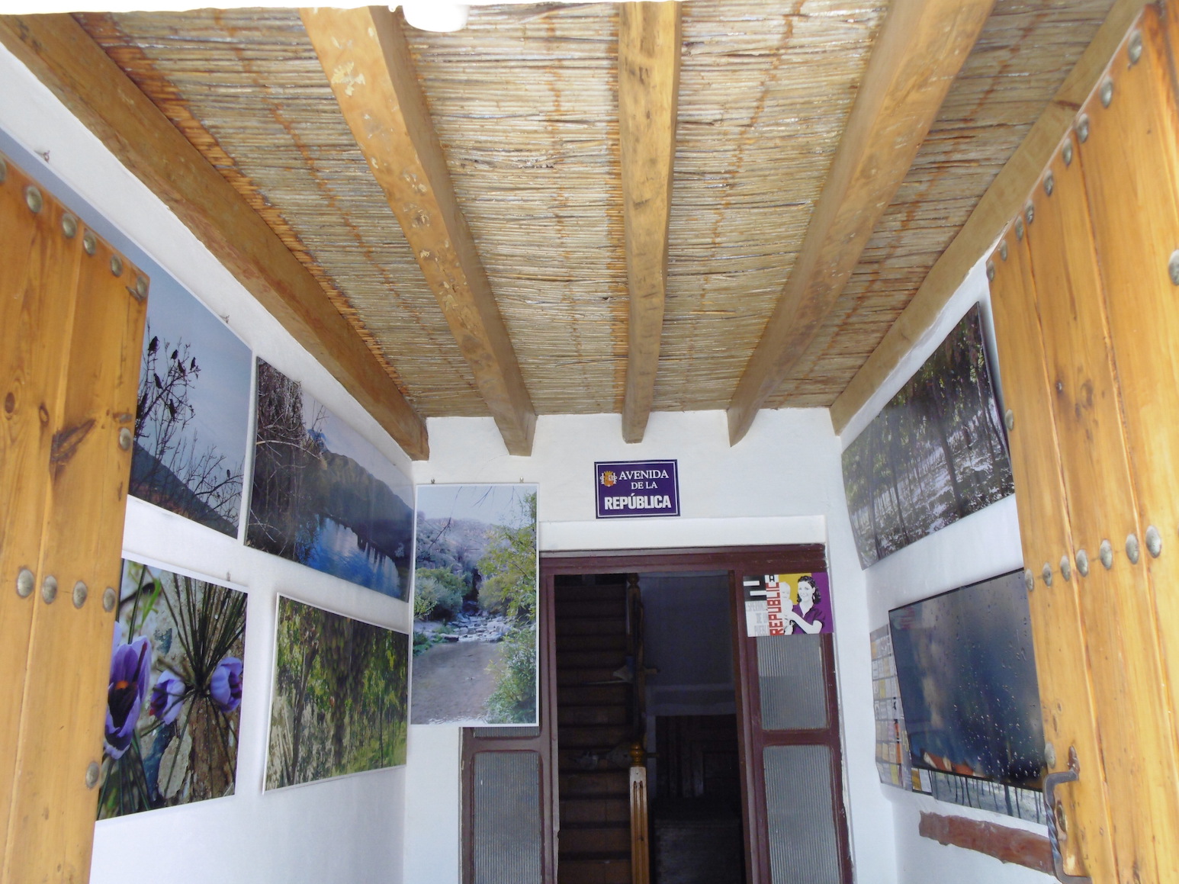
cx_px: 590
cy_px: 442
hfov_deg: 61.7
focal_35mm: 29
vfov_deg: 48.2
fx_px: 988
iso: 100
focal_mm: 5.3
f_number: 3.2
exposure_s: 1/100
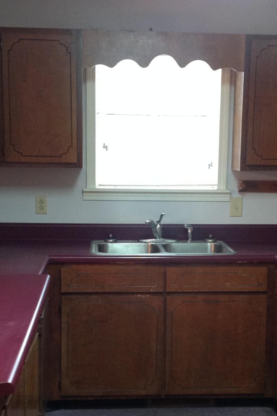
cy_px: 266
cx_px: 152
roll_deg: +0.0
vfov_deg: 29.9
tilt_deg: -8.4
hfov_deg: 20.3
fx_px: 773
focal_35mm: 67
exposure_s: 1/15
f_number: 2.4
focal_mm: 4.28
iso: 160
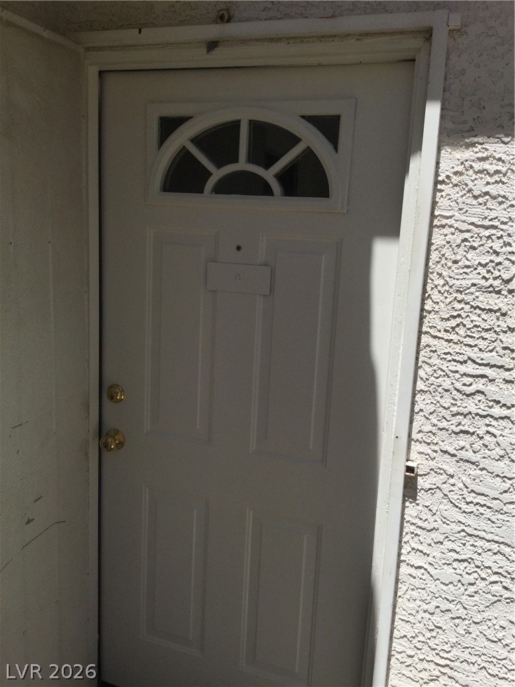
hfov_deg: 45.4
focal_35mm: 31
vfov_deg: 58.4
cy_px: 344
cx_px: 258
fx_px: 615
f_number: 2.4
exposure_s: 1/2146
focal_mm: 3.3
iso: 25
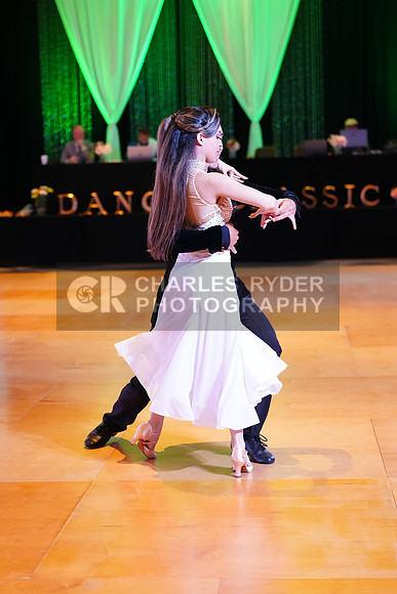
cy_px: 297
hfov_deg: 19.5
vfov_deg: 28.8
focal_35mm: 70
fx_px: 1157
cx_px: 198
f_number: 2.8
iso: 5000
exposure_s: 1/400
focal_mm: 70
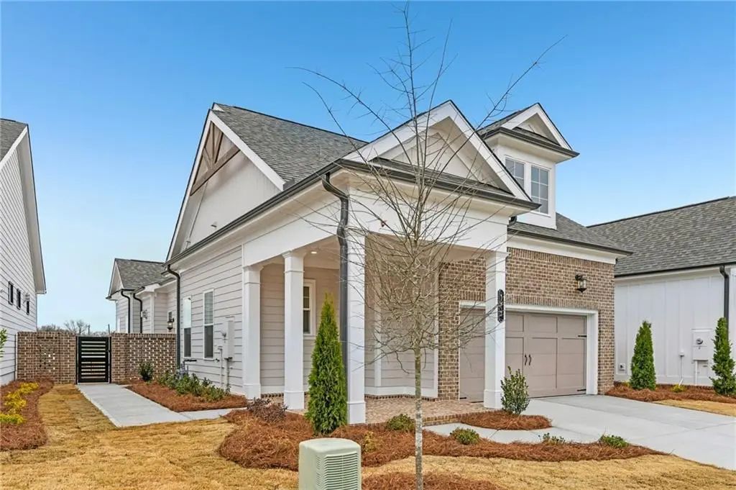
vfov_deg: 53.1
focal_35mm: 24
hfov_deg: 73.8
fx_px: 490
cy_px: 245
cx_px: 368
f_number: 8
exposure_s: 1/1600
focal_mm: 24
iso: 400
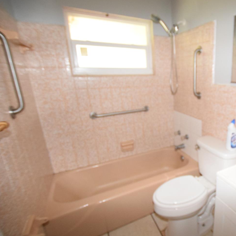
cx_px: 192
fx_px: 162
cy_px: 123
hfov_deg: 65.0
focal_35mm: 21
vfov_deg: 72.1
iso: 3200
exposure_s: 1/60
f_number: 3.5
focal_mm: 10
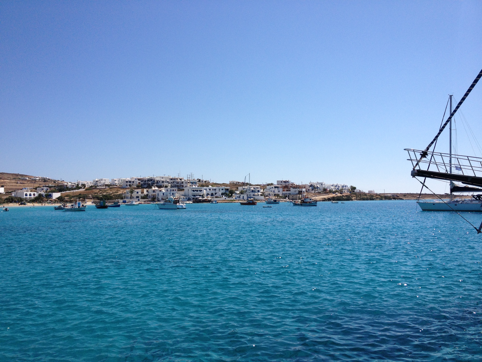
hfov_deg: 52.6
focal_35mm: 35
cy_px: 181
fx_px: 487
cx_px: 241
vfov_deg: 40.7
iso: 50
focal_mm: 4.28
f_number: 2.4
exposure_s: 1/3067
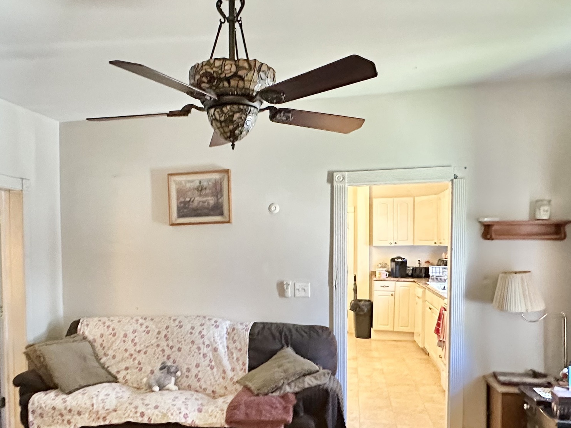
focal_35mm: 29
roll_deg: +0.2
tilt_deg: -2.7
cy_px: 262
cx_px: 228
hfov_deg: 61.1
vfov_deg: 47.9
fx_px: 478
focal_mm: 2.22
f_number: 2.2
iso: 1000
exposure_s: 1/60
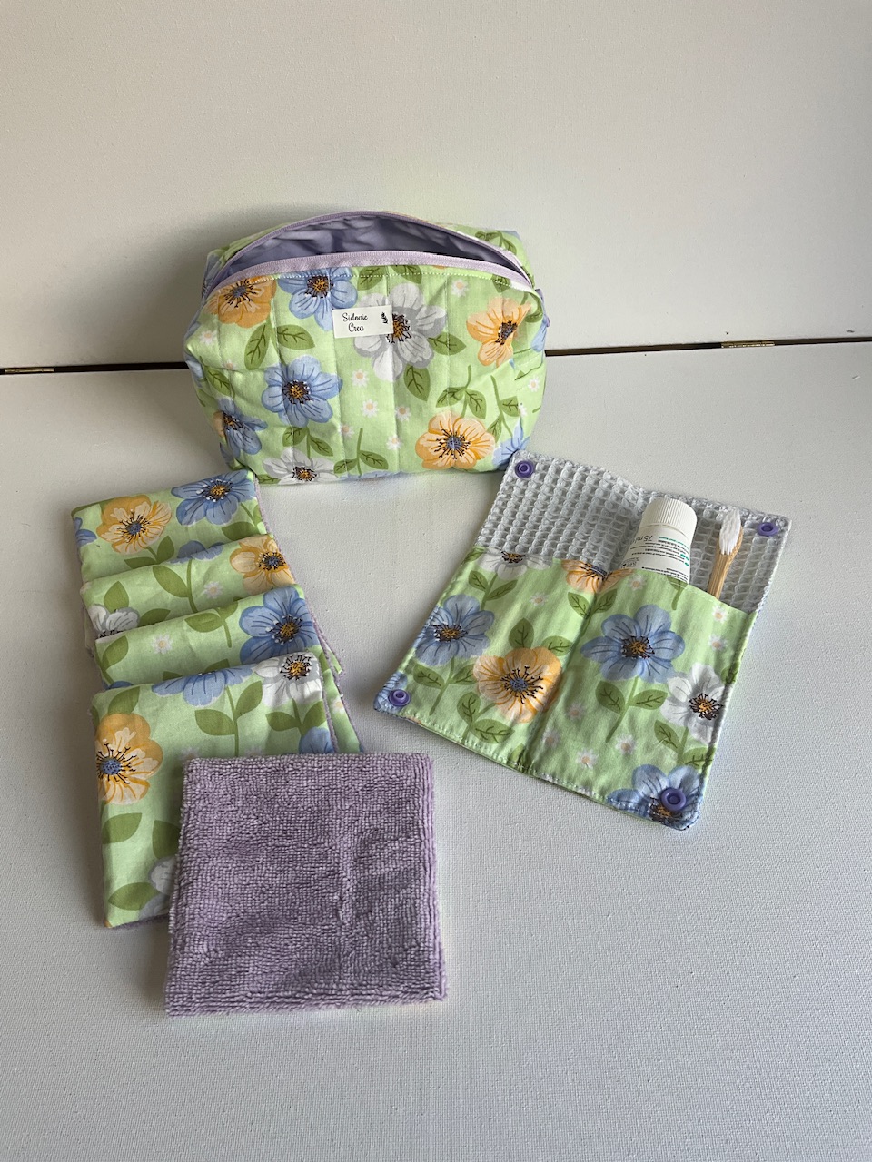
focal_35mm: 29
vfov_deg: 61.7
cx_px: 436
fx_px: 974
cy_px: 581
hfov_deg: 48.2
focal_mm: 3
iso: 20
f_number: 1.8
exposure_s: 1/167
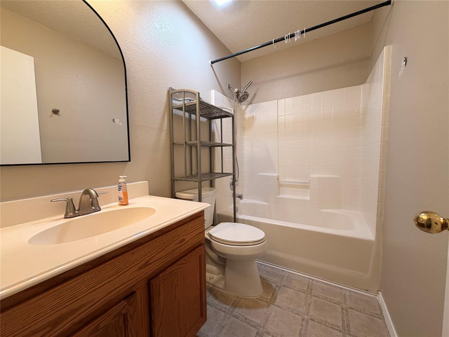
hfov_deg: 102.1
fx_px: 182
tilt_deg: -4.2
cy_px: 168
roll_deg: +1.1
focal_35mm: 14
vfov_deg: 85.7
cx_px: 224
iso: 250
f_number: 2.2
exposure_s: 1/120
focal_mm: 2.22
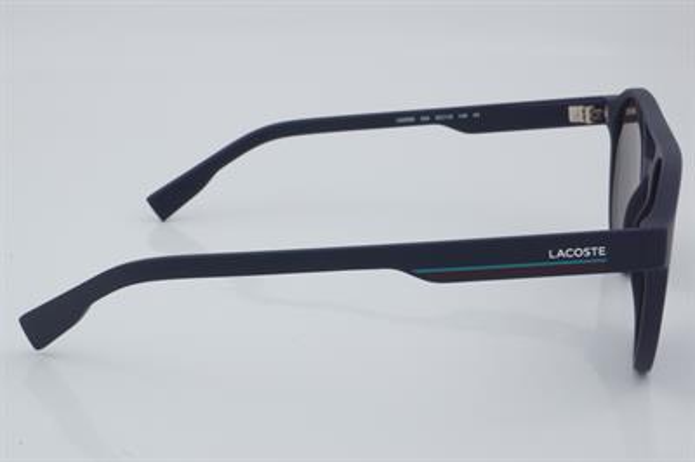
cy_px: 231
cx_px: 348
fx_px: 1447
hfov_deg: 27.0
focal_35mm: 75
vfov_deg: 18.2
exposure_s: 1/4
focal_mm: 50
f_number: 32
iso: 100
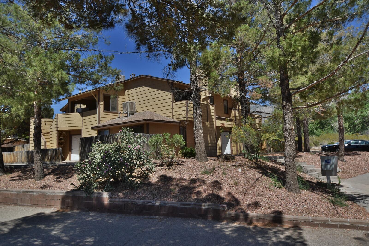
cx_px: 184
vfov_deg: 50.4
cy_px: 123
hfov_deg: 70.4
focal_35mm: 26
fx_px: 261
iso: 100
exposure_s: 1/320
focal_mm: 17
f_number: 9
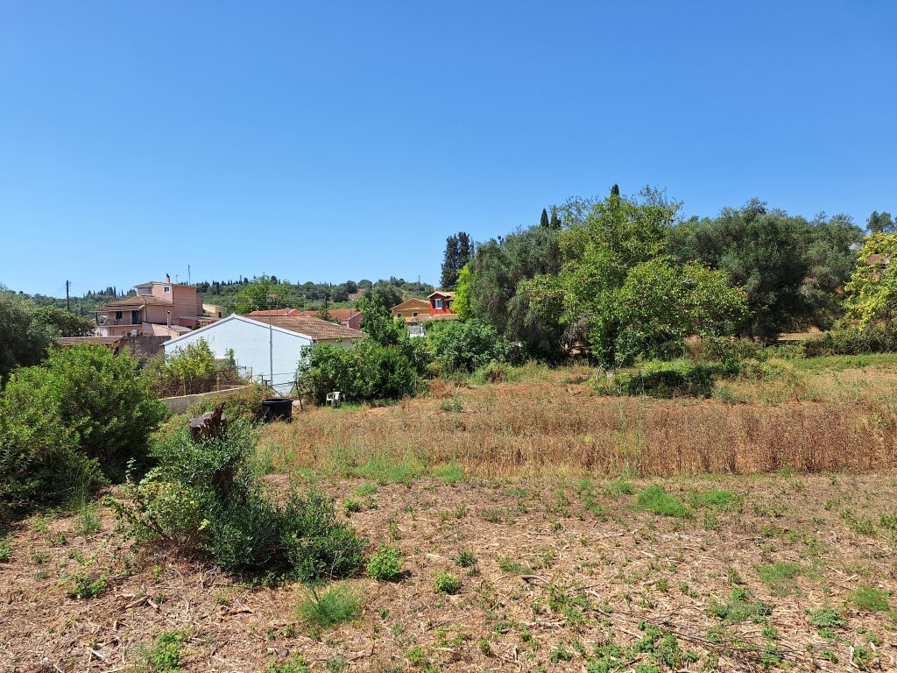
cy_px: 336
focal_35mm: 23
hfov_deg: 73.9
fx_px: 596
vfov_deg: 58.9
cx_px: 448
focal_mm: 5.54
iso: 40
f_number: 1.8
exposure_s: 1/2257
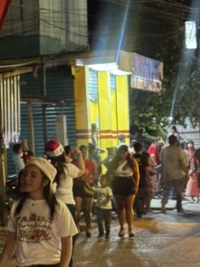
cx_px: -84
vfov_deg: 13.2
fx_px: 1156
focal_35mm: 150
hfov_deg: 9.7
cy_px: 139
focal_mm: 6.76
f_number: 1.78
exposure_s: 1/24
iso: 800
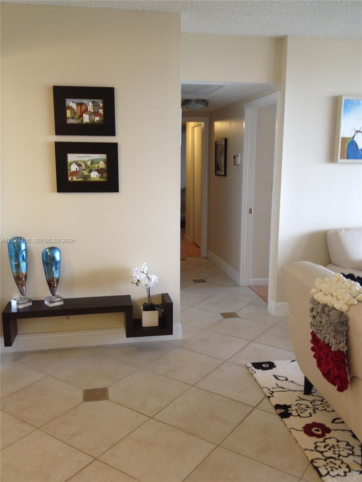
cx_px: 181
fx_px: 488
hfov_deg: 40.7
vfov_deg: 52.6
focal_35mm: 35
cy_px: 241
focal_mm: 4.28
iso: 50
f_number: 2.4
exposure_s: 1/24
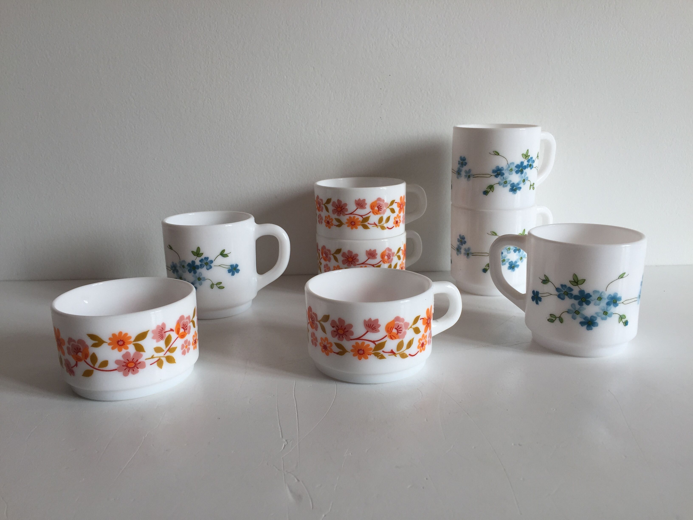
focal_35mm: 29
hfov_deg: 61.7
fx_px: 581
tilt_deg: -14.8
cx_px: 346
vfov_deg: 48.2
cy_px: 260
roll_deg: +1.1
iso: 32
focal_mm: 4.15
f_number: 2.2
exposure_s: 1/130
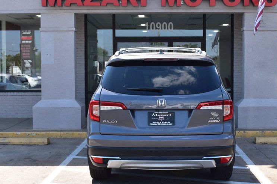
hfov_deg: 35.8
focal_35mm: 56
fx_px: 428
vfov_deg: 24.3
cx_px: 155
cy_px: 91
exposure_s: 1/250
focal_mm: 27
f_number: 10
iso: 400
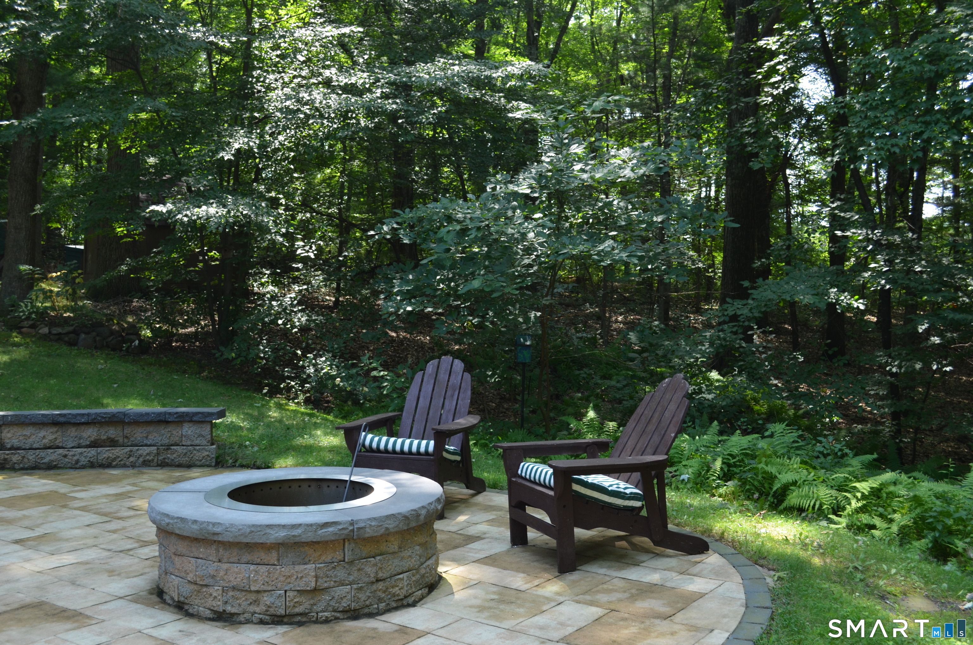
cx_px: 486
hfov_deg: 53.2
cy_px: 322
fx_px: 971
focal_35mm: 36
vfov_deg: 36.7
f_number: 5.6
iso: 360
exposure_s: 1/125
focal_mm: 24
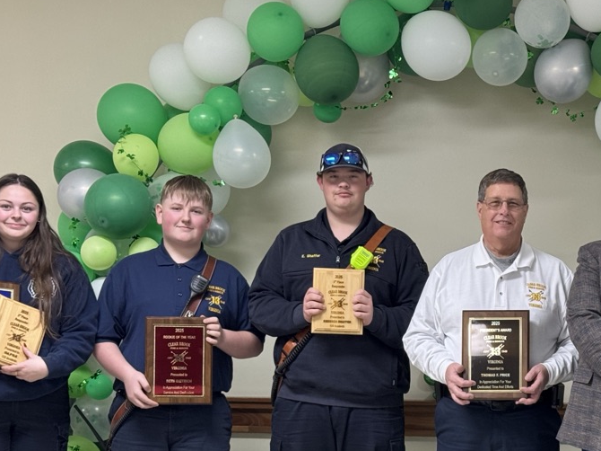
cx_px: 463
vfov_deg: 17.1
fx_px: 1493
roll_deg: -1.3
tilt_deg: -2.6
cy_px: 335
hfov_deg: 22.5
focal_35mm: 86
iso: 160
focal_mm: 6.76
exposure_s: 1/60
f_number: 1.78
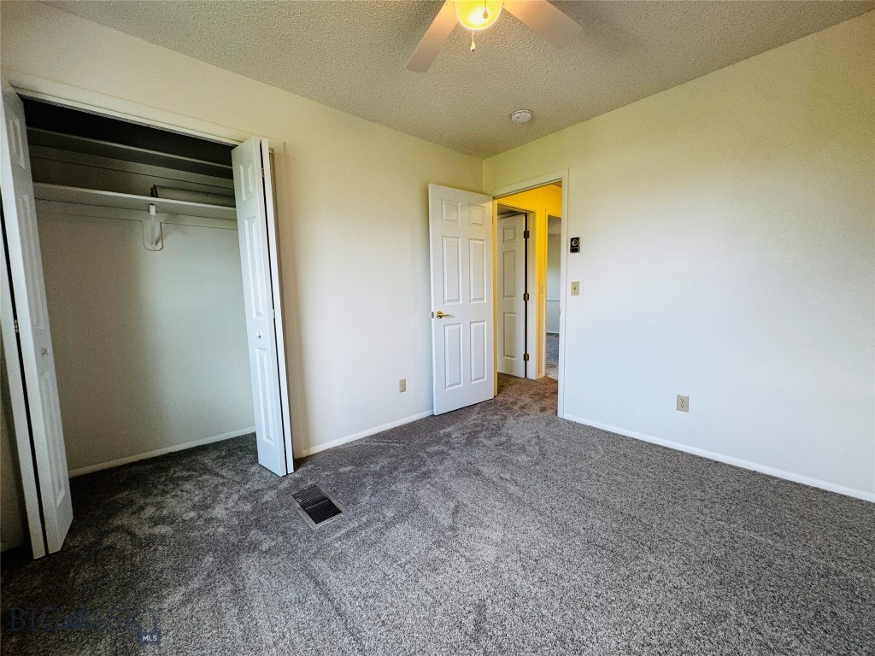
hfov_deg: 102.1
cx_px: 438
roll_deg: +0.9
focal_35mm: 14
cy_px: 328
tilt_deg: -6.5
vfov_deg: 85.7
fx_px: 354
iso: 125
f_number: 2.2
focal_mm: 2.22
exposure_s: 1/120
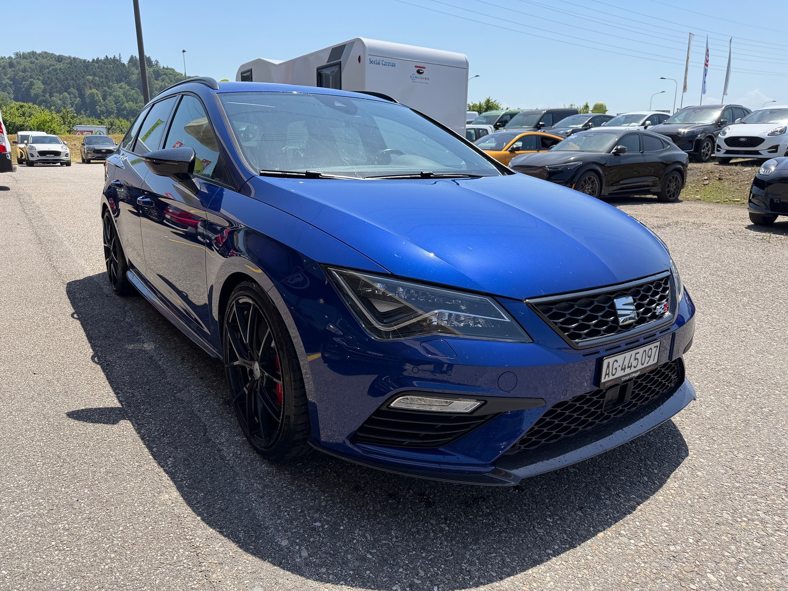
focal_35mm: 24
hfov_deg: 71.6
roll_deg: -0.4
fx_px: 546
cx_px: 394
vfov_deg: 56.8
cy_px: 296
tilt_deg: -15.6
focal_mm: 6.76
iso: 80
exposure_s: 1/2703
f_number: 1.78
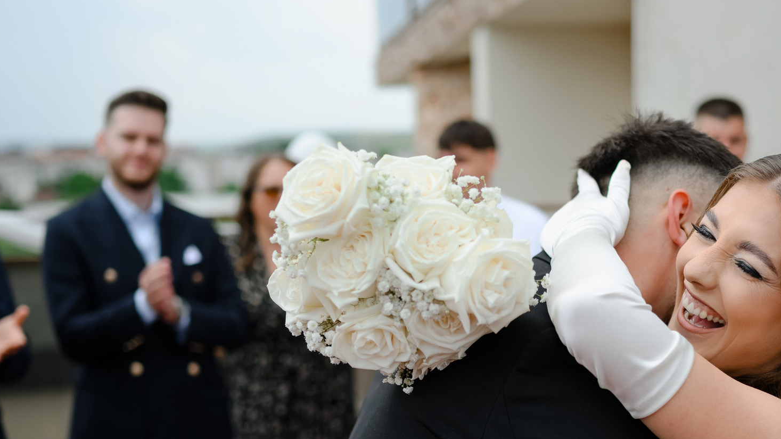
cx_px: 495
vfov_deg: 18.4
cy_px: 436
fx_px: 1325
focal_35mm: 64
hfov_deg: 32.7
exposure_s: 1/3200
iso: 125
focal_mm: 35
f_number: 2
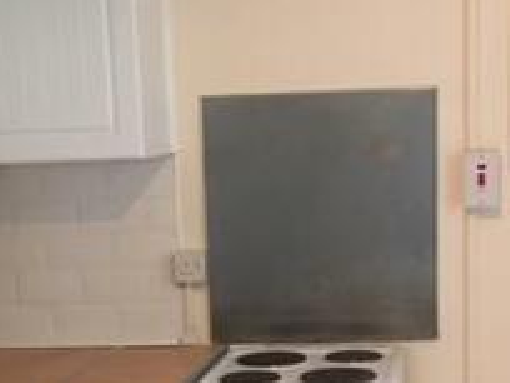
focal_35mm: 83
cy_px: 362
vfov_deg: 17.5
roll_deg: +2.5
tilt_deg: -10.7
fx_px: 1223
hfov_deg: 23.6
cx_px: 239
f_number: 2.2
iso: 200
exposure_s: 1/33
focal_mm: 4.15
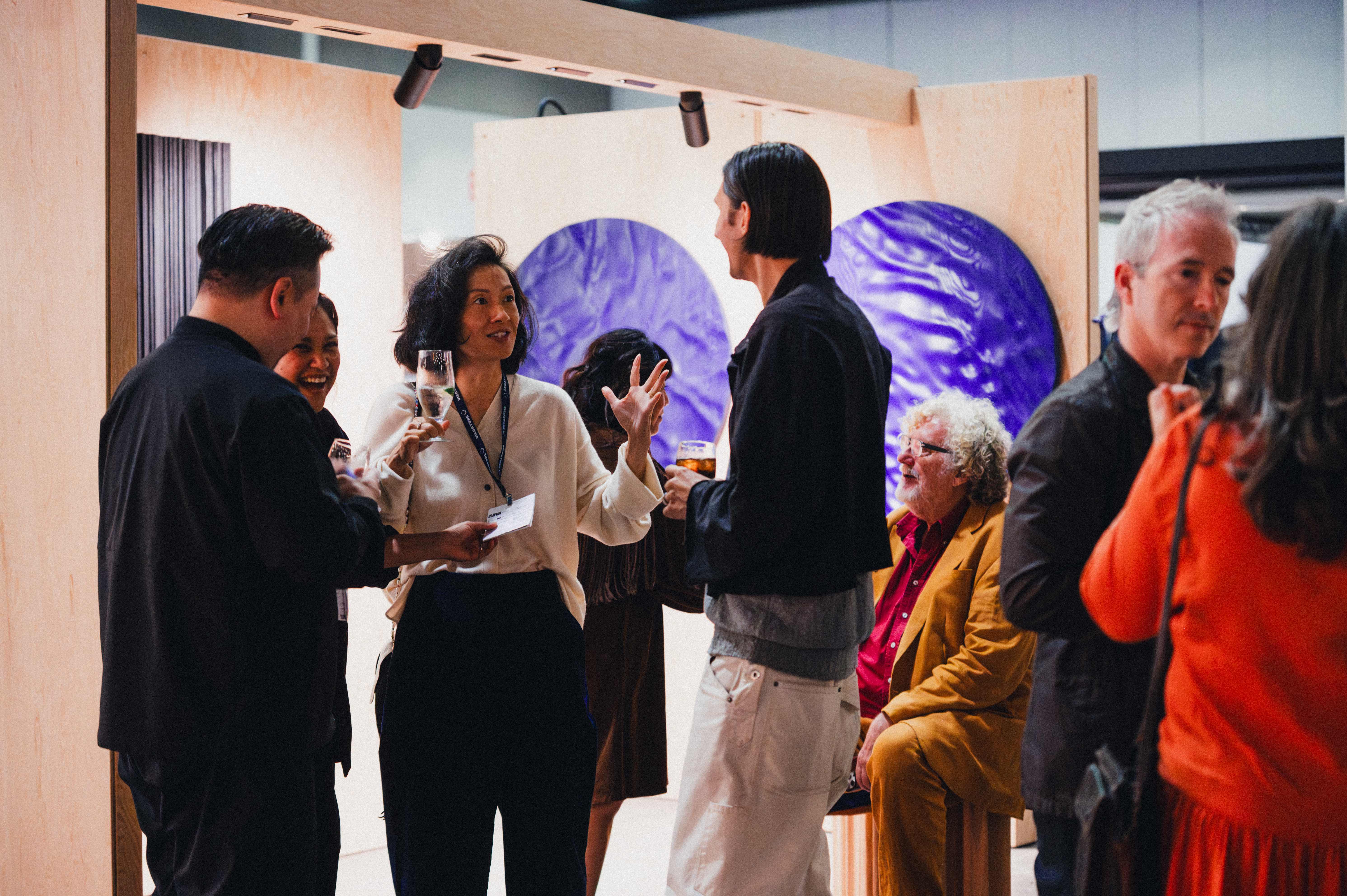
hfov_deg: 28.9
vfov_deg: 19.4
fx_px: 2617
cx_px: 674
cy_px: 448
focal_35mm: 70
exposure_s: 1/160
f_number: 2.8
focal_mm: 70
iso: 4000
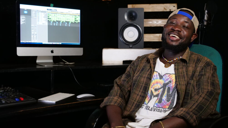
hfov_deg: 40.6
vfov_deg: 23.5
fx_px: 308
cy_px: 67
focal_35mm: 51
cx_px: 113
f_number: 3.4
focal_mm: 23
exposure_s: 1/60
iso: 1600
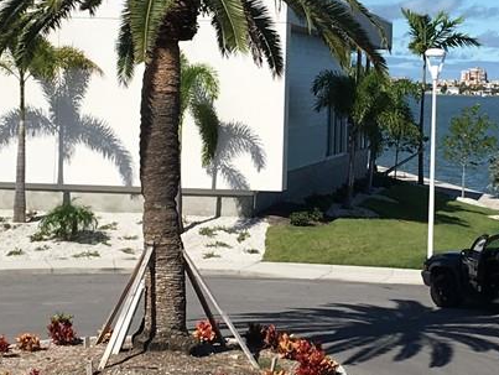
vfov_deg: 12.9
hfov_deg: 17.1
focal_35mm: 115
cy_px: 97
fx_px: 1659
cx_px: 310
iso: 25
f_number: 2.2
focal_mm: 4.15
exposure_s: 1/2564
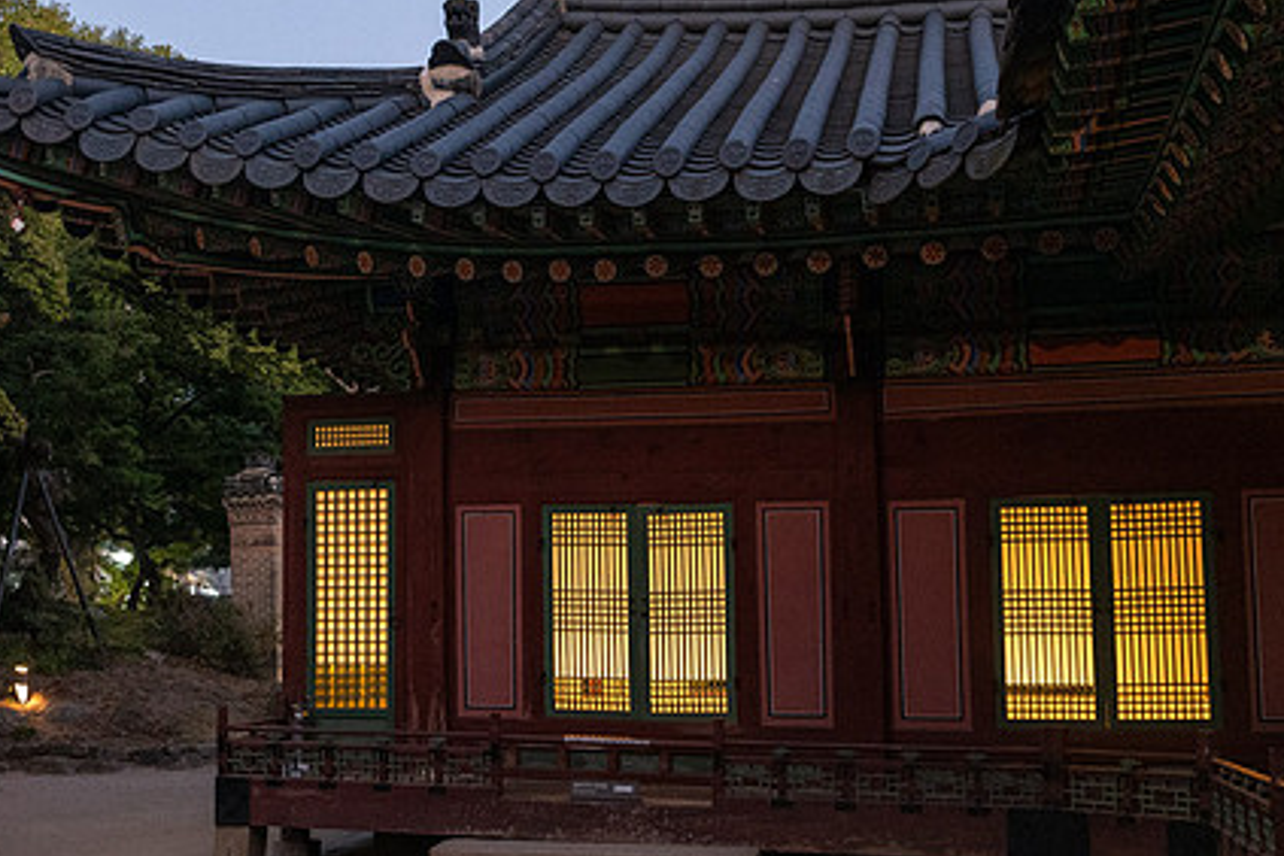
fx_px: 1712
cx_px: 470
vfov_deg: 28.0
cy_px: 502
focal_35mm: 48
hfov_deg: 40.8
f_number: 3.5
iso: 2500
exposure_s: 1/80
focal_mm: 35
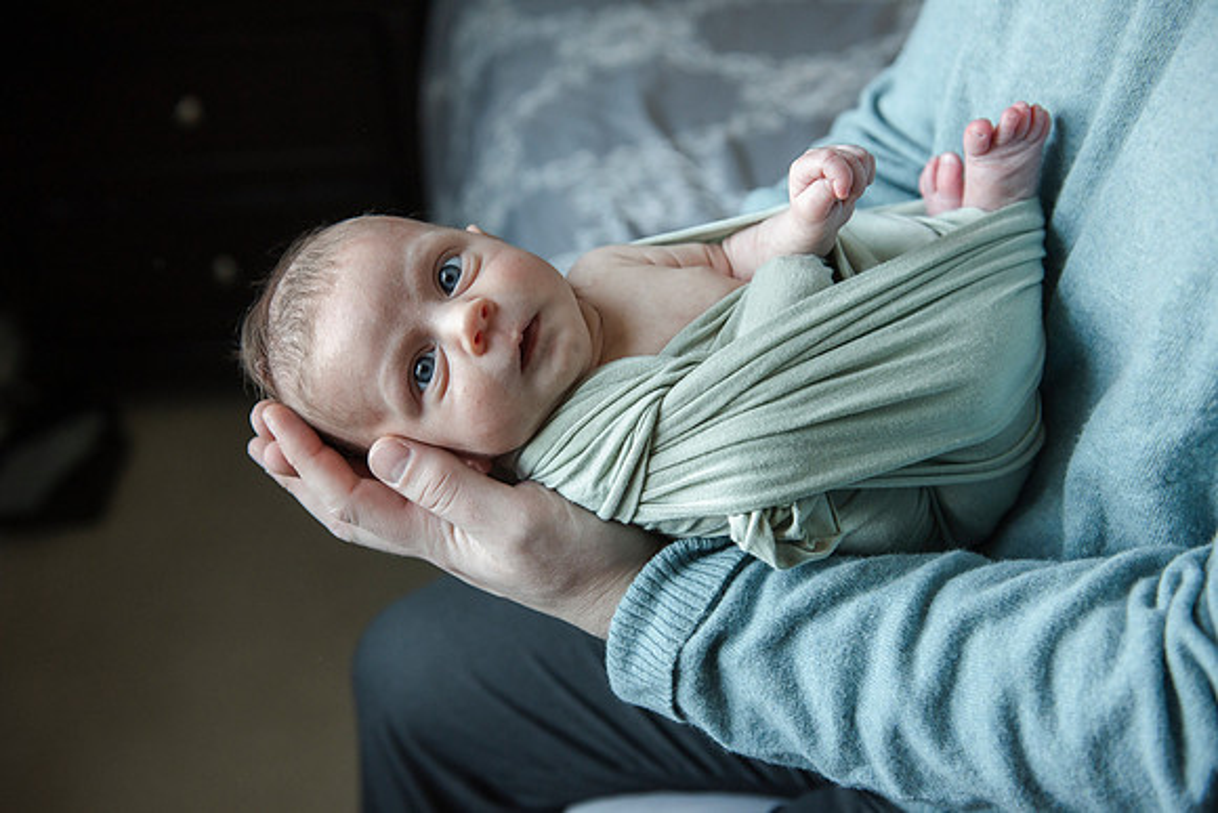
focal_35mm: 45
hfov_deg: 43.6
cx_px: 609
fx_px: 1523
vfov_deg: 29.9
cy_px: 406
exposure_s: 1/200
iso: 2000
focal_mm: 45
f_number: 3.5
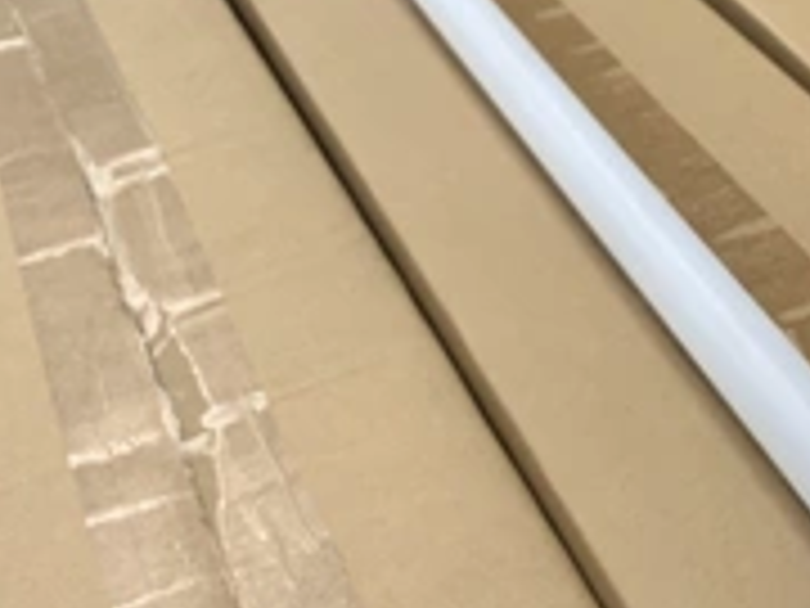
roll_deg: +3.4
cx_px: 716
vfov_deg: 21.1
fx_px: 1615
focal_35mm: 69
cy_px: 140
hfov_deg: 27.3
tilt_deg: -32.4
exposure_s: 1/1597
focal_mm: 3.3
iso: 25
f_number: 2.4
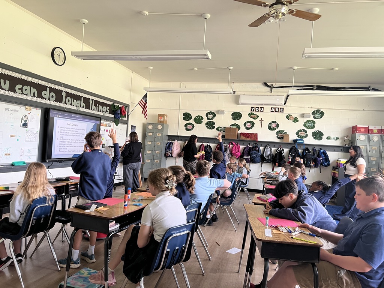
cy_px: 144
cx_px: 192
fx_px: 288
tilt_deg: +1.8
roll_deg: -2.7
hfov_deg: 67.3
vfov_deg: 53.1
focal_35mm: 26
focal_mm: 5.7
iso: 125
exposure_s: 1/90
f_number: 1.5
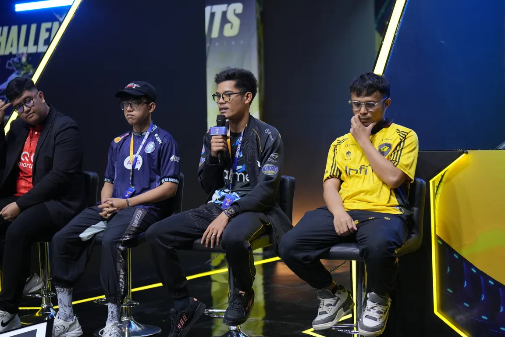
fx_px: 1052
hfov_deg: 27.0
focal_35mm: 75
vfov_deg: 18.2
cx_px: 252
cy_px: 168
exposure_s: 1/160
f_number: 1.4
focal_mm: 50
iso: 250
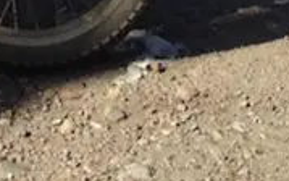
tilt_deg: -5.0
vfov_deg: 5.0
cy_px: -543
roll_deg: -0.2
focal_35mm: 235
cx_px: -179
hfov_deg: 8.7
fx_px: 1851
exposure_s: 1/1355
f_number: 2.4
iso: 50
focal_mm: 4.12
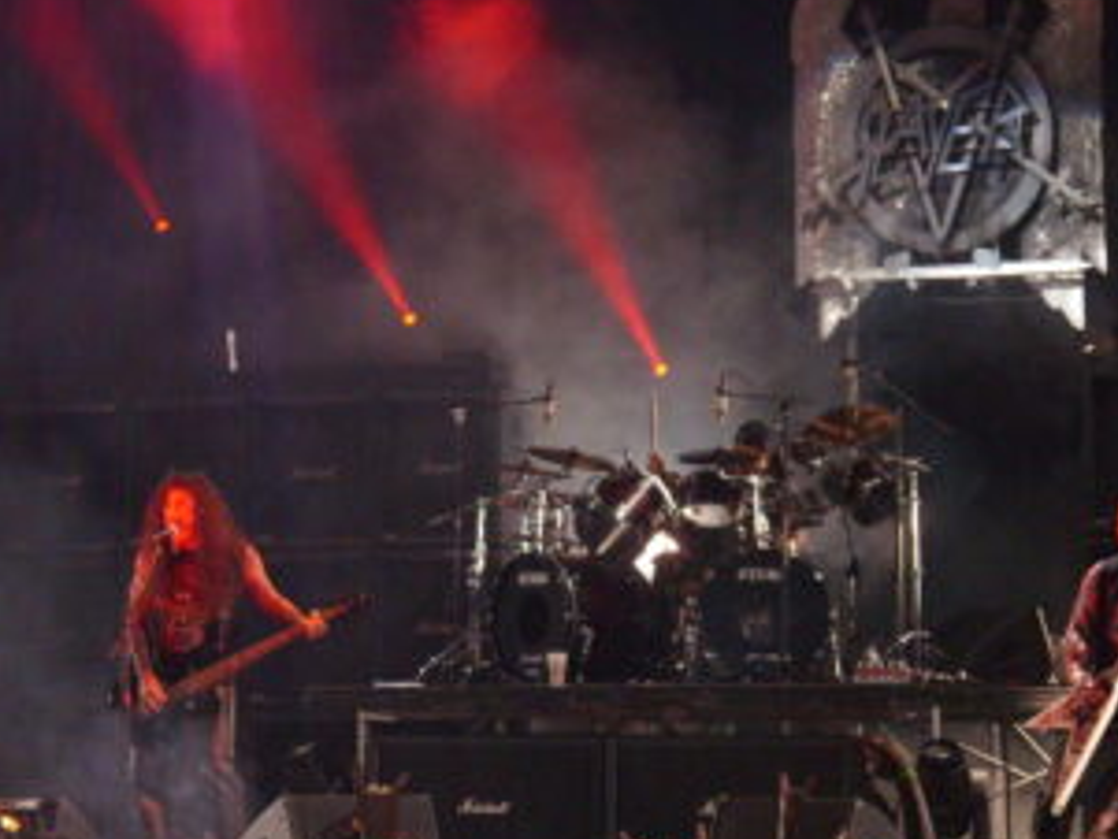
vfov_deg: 8.7
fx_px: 5493
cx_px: 680
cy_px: 468
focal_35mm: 170
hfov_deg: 11.6
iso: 400
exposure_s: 1/148
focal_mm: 21.3
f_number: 3.9
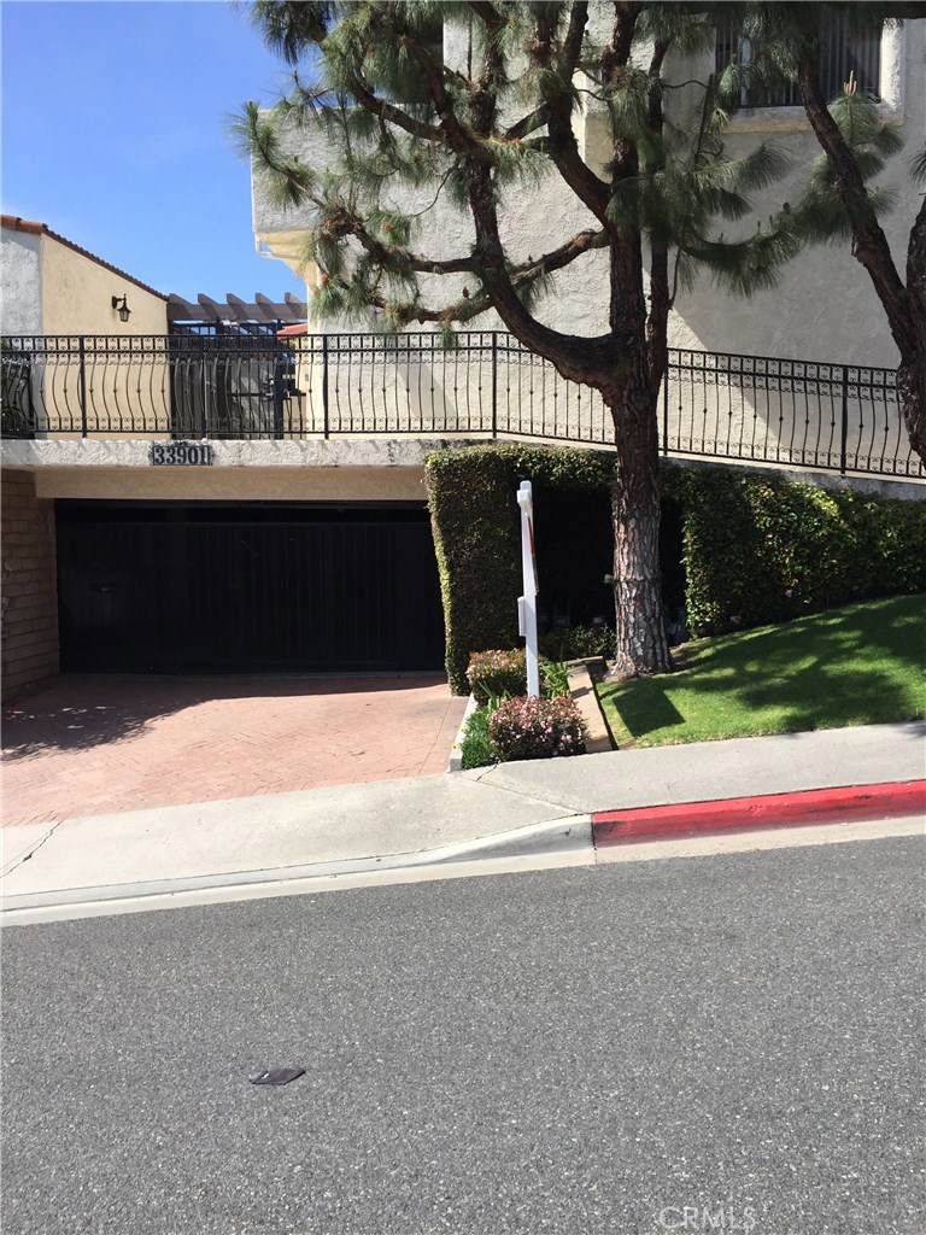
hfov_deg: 48.2
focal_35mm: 29
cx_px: 463
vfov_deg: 61.7
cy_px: 618
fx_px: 1034
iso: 32
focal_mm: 4.15
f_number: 2.2
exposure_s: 1/1582
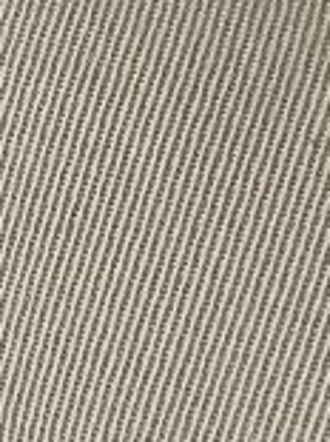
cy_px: 29
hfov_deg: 7.8
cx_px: -441
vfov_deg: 11.0
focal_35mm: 178
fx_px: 2266
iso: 160
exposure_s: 1/180
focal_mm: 5.4
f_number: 1.8
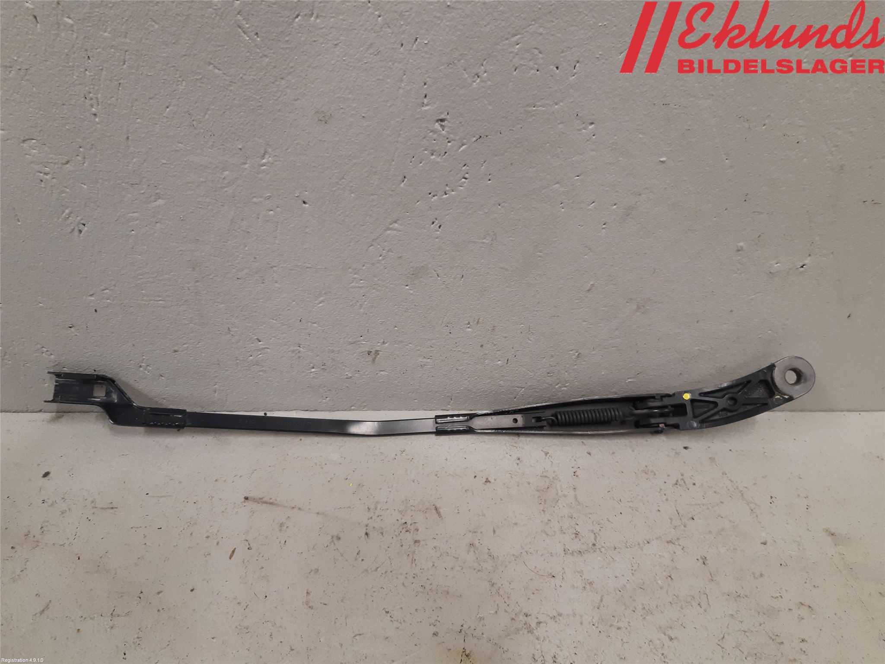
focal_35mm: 26
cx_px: 442
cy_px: 332
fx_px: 665
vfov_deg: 53.1
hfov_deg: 67.3
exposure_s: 1/50
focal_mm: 3.93
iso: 160
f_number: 1.7
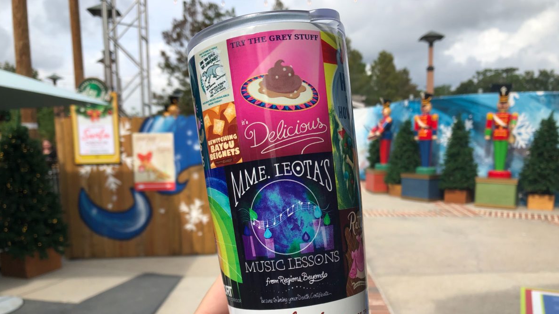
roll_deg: +1.0
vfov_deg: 37.5
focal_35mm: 31
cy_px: 197
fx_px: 459
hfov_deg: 62.6
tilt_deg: -8.6
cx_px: 283
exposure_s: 1/1621
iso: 20
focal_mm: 3.99
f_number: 1.8
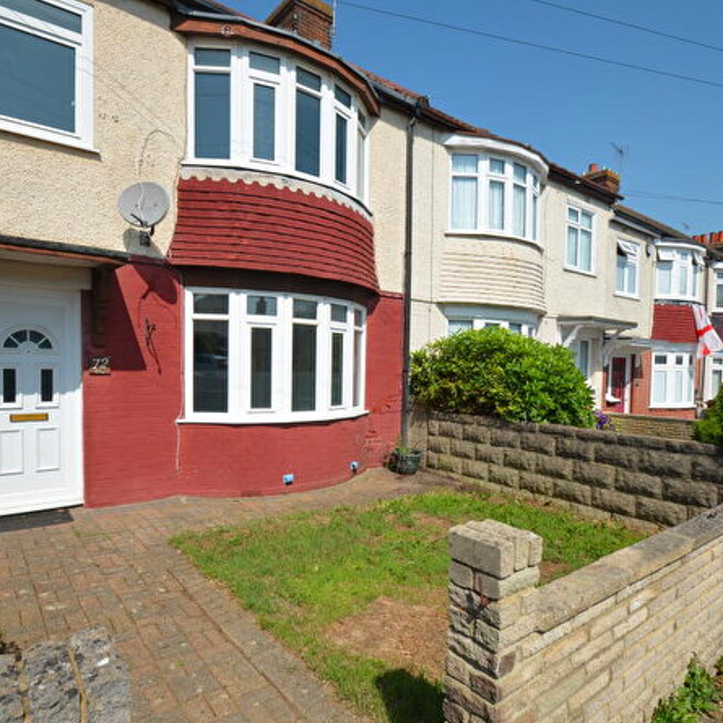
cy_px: 373
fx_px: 473
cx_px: 354
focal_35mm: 20
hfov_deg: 74.8
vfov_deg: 74.8
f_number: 9.5
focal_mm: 10
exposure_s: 1/350
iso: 100
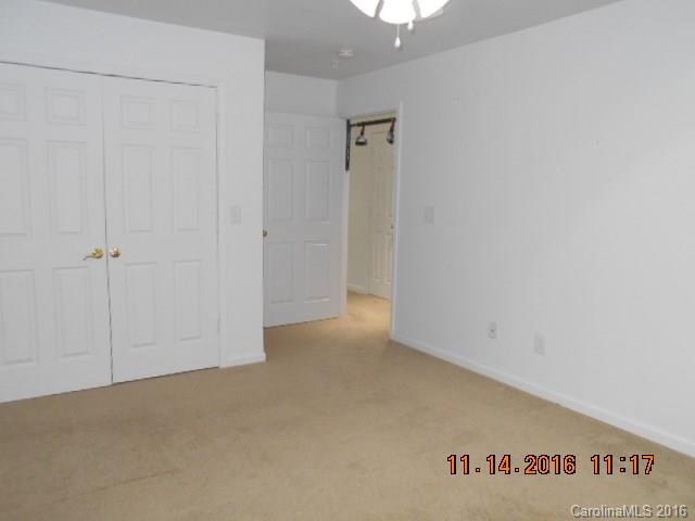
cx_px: 348
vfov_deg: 53.1
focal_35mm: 26
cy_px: 260
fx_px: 522
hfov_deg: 67.3
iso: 220
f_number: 3.2
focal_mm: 4.6
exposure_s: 1/25
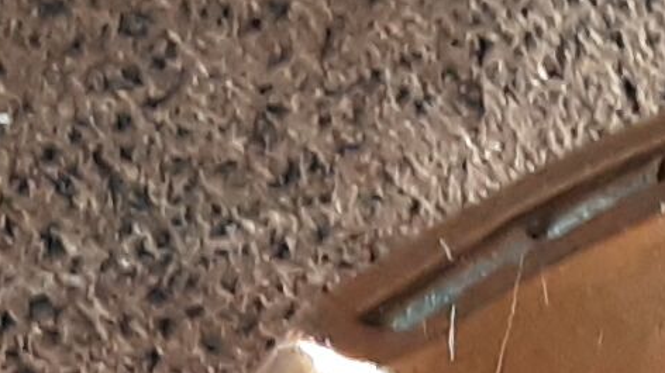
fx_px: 3719
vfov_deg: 5.3
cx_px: 943
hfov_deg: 10.0
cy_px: 1289
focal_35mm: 211
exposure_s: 1/50
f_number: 1.9
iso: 200
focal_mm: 2.9
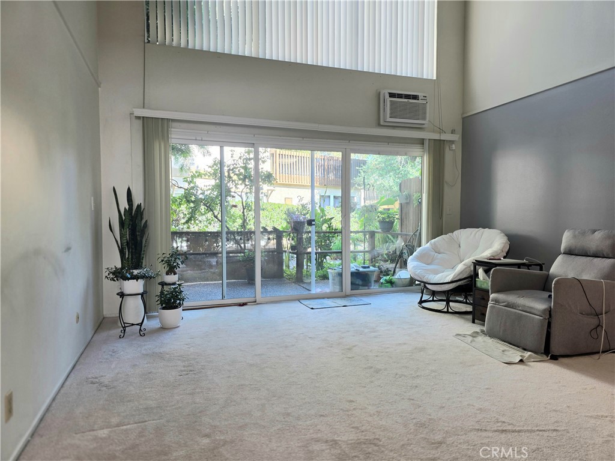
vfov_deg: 58.9
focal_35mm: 23
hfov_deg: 73.9
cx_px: 308
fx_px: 409
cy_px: 230
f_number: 1.7
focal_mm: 6.3
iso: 64
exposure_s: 1/120
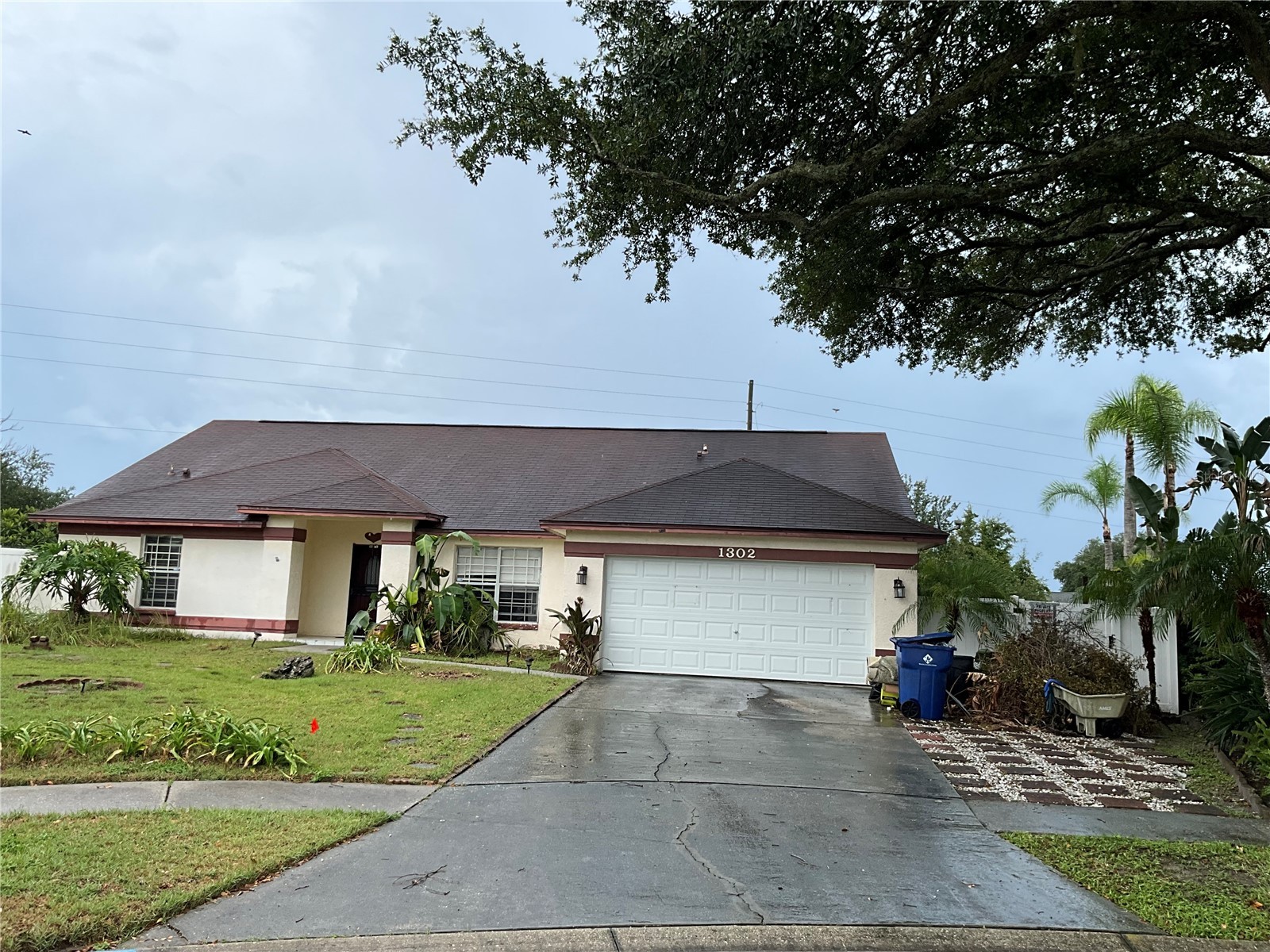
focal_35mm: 29
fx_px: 1064
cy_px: 476
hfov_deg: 61.7
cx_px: 635
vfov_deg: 48.2
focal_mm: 3
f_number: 1.8
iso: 25
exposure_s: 1/842
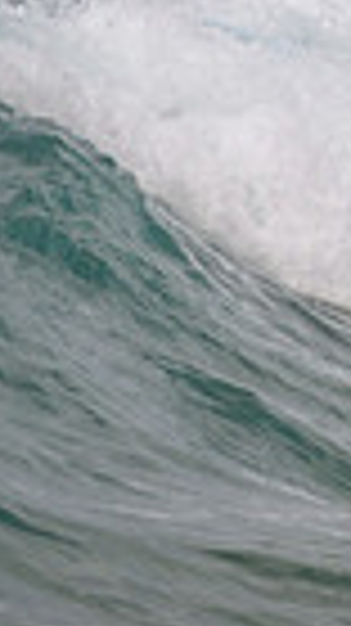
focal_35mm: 2399
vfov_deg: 0.9
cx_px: 1020
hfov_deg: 0.5
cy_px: -135
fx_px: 39766
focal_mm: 400
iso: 180
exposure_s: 1/2000
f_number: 5.6
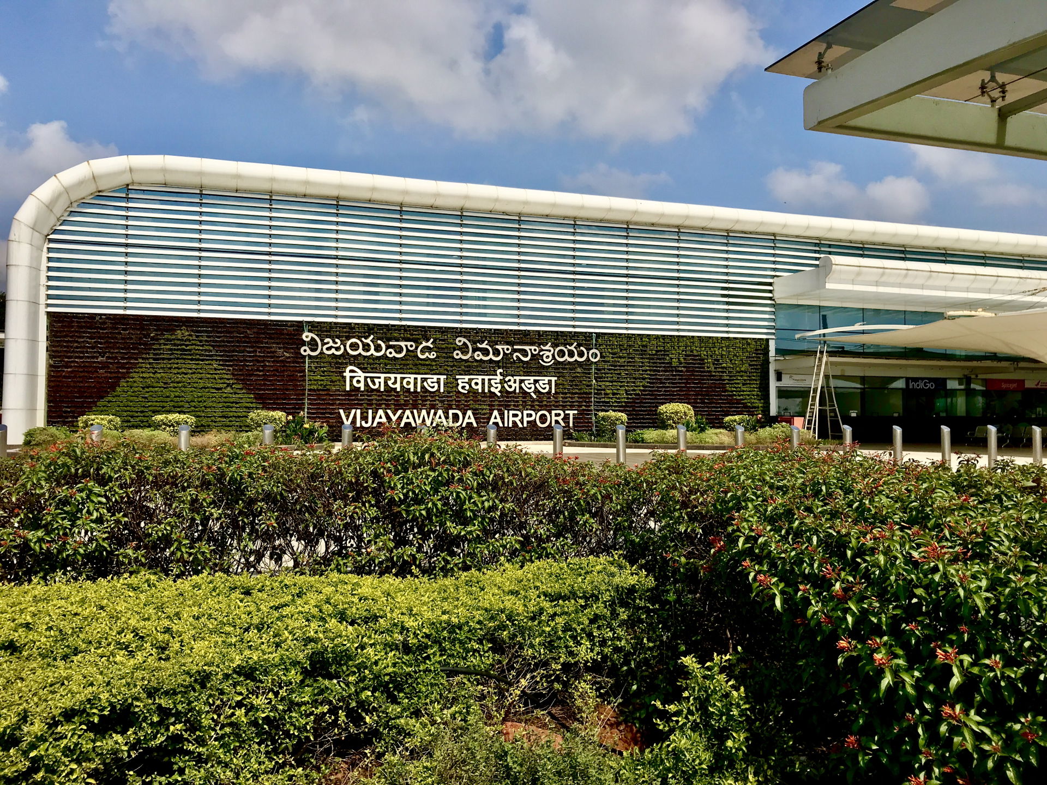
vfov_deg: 49.7
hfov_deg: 63.4
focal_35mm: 28
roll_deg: +0.5
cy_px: 392
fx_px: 847
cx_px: 524
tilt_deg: +2.4
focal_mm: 3.99
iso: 20
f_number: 1.8
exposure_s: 1/4367
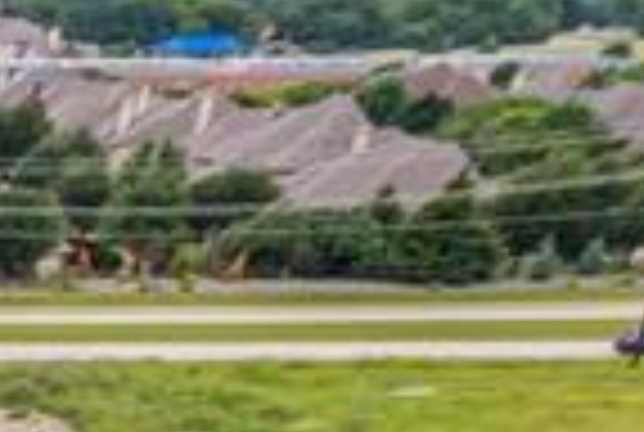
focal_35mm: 157
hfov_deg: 9.6
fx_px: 2814
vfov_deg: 7.5
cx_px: -1378
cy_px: 1366
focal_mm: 8.38
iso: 100
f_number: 2.8
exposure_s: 1/160
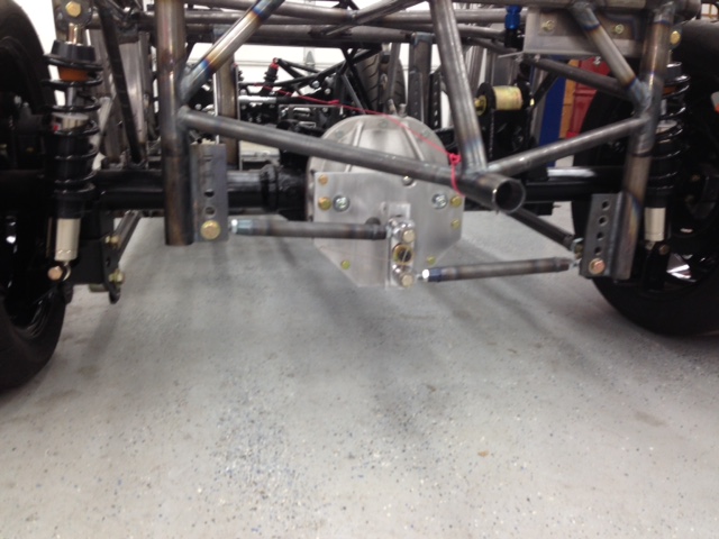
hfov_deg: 55.4
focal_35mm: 33
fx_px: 685
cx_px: 360
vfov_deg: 42.9
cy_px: 270
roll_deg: -1.0
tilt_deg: -13.0
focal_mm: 4.12
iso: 50
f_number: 2.4
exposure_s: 1/24
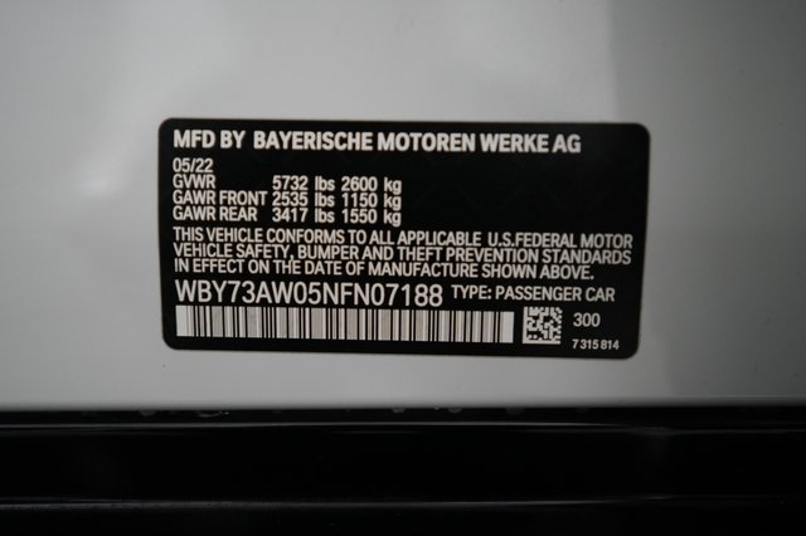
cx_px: 403
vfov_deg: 46.4
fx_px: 627
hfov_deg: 65.5
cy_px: 268
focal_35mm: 28
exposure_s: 1/160
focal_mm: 28
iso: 2500
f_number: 2.8
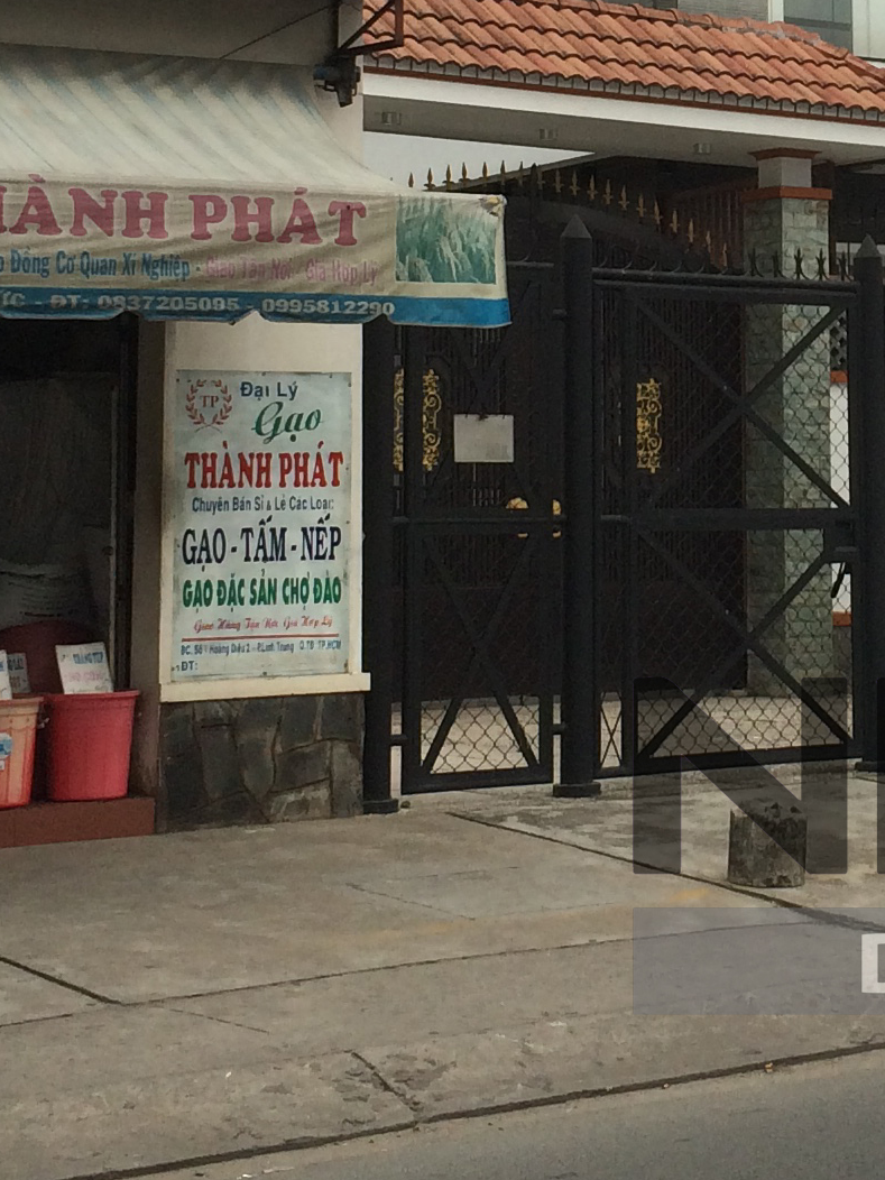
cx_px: 876
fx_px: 3068
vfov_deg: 21.3
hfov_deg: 16.1
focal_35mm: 90
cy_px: 110
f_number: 2.2
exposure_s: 1/1709
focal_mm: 4.15
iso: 32
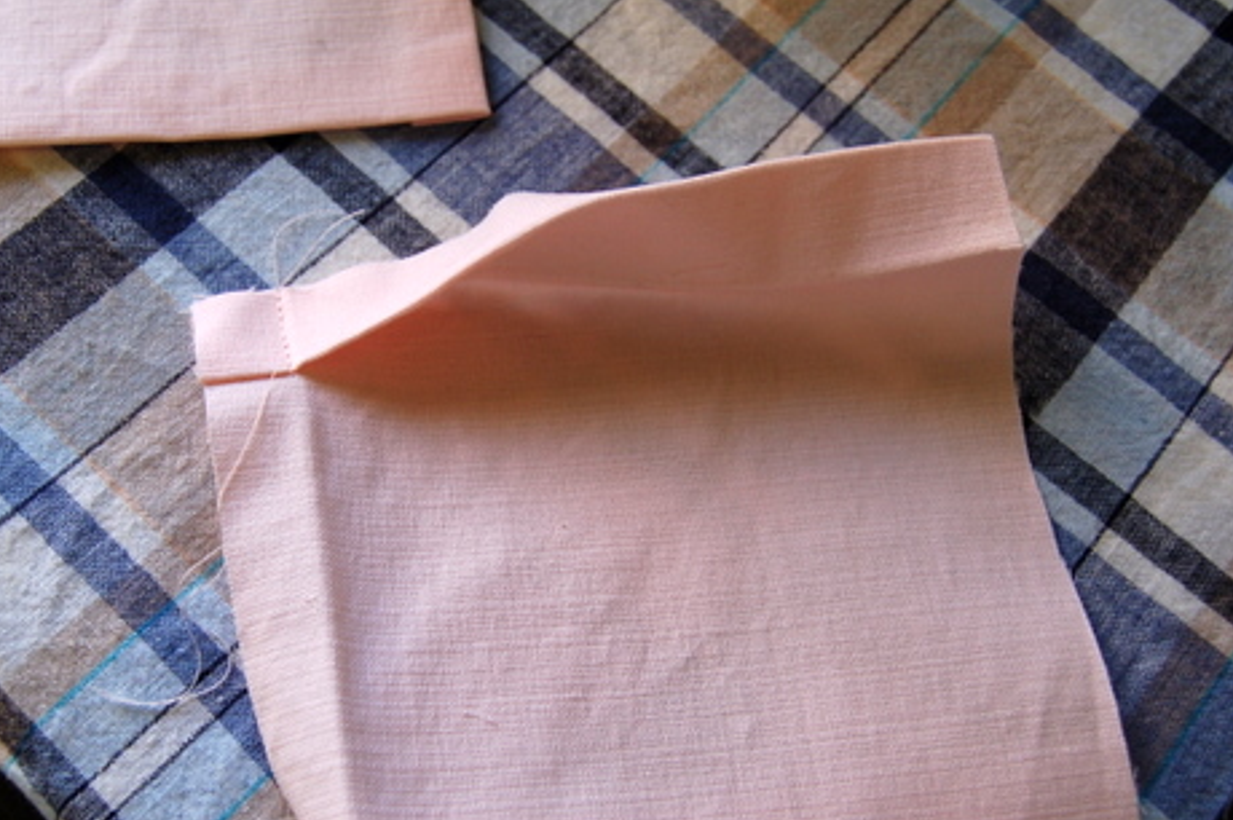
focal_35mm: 47
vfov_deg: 28.6
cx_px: 499
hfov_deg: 41.8
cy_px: 443
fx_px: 1609
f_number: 5
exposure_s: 1/100
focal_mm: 24
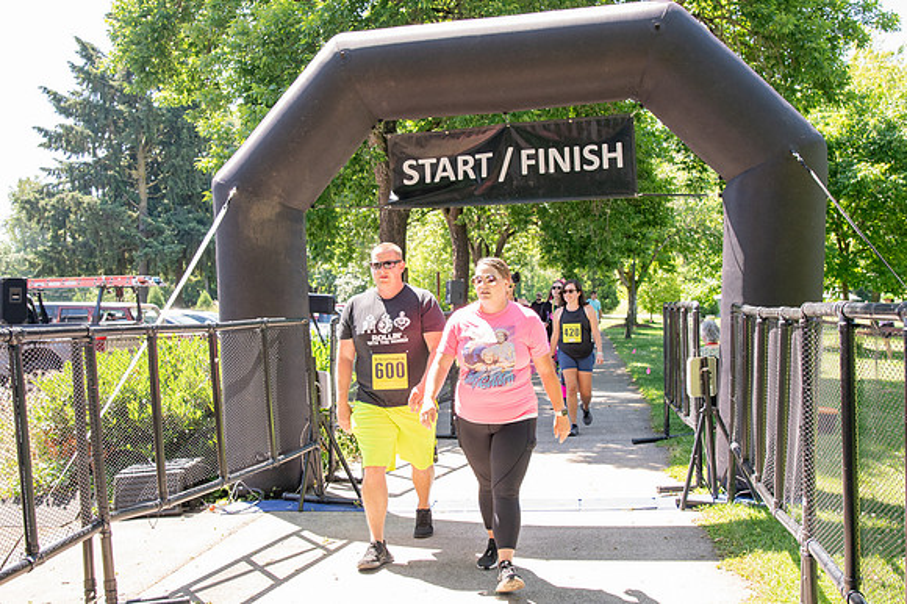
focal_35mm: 36
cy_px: 302
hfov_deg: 53.2
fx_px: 906
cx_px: 454
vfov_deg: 36.8
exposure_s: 1/400
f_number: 4
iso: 500
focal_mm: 24
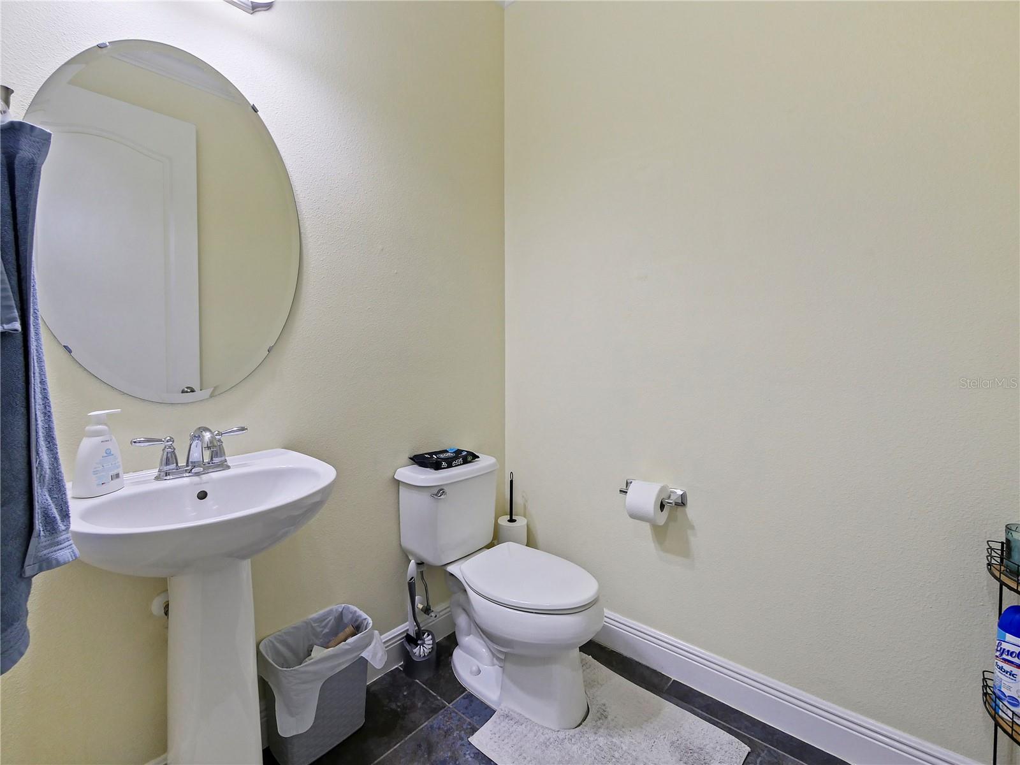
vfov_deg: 85.7
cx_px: 510
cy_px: 382
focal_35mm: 14
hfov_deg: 102.1
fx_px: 413
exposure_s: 1/60
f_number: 4
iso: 640
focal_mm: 7
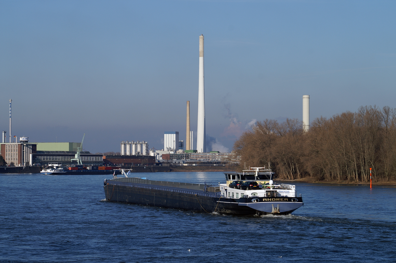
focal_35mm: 150
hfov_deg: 13.7
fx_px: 1649
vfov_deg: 9.1
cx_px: 198
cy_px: 132
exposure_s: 1/400
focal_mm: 100
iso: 100
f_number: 11
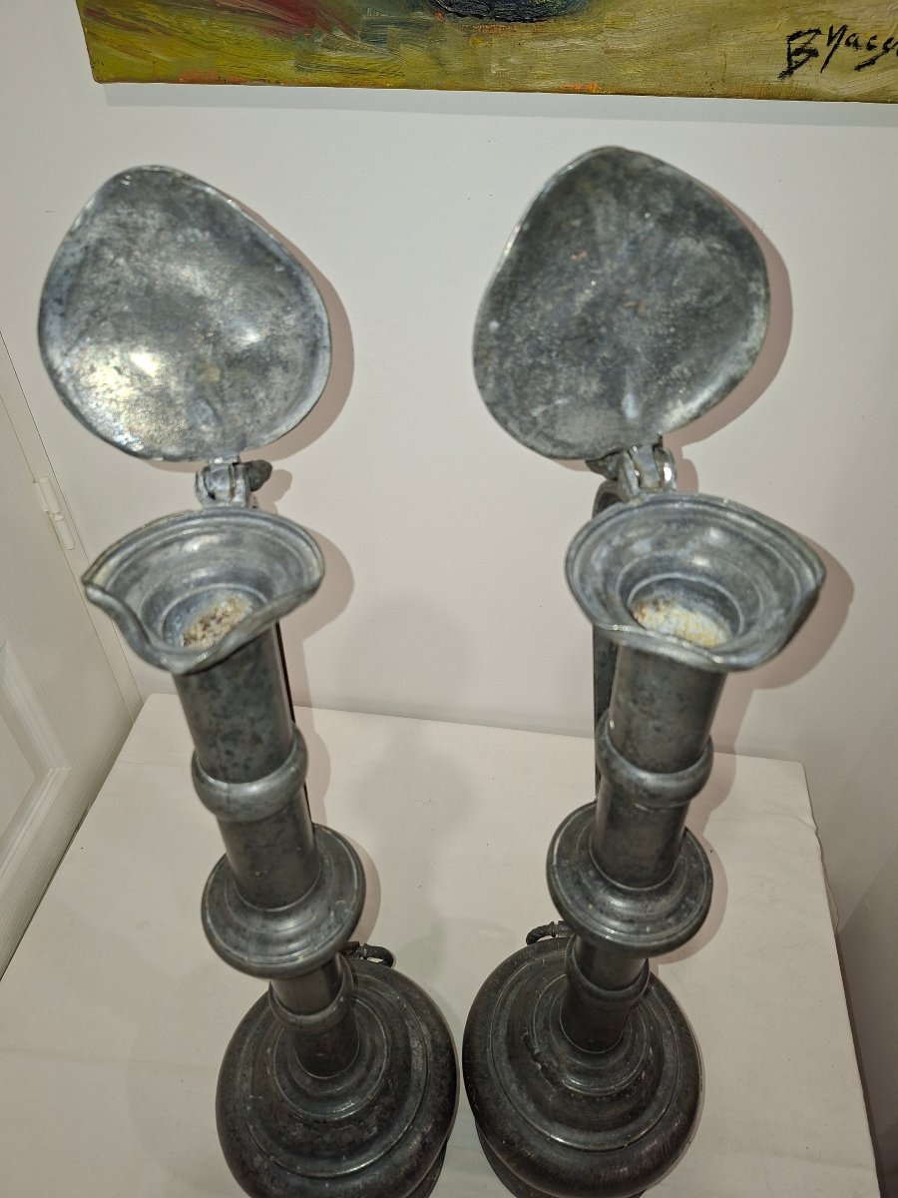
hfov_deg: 58.9
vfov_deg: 73.9
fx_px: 796
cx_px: 449
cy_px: 599
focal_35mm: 23
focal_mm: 5.54
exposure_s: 1/120
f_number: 1.8
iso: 250
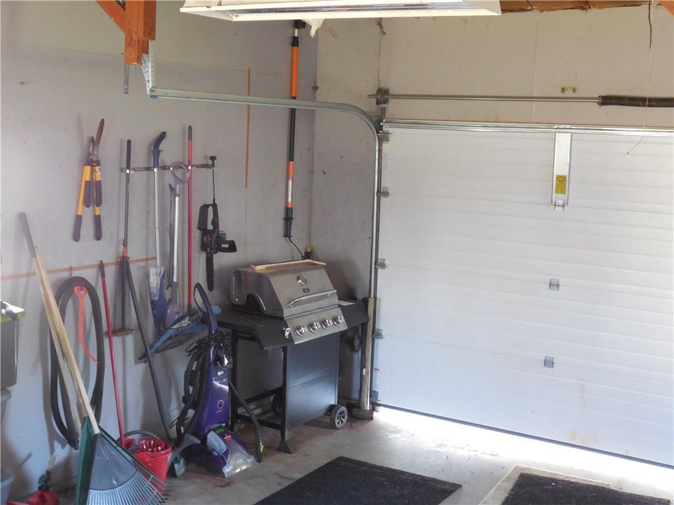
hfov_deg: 38.9
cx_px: 337
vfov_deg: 29.7
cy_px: 252
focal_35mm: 49
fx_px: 954
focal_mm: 8.8
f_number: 4.8
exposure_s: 1/8
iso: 800
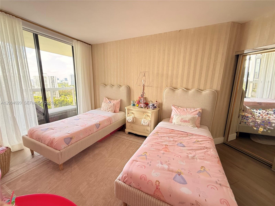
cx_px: 138
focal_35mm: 14
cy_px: 103
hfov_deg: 102.1
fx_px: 111
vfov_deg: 85.7
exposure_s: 1/99
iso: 200
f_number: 2.2
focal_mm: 2.22
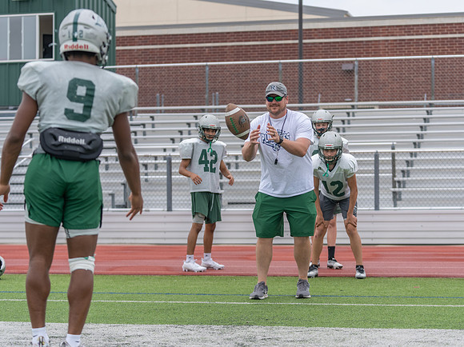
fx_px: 1209
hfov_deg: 21.7
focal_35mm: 90
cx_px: 265
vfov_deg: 16.3
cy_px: 177
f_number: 2.8
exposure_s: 1/1250
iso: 160
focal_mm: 77
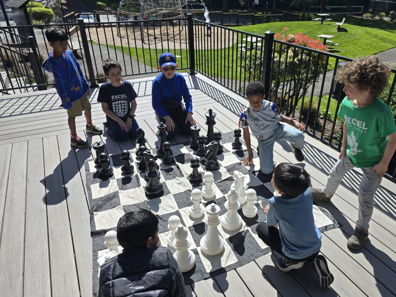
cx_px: 215
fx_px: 297
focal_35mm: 26
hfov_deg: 67.2
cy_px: 147
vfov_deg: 53.1
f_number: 1.7
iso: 12
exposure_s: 1/724
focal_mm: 6.3
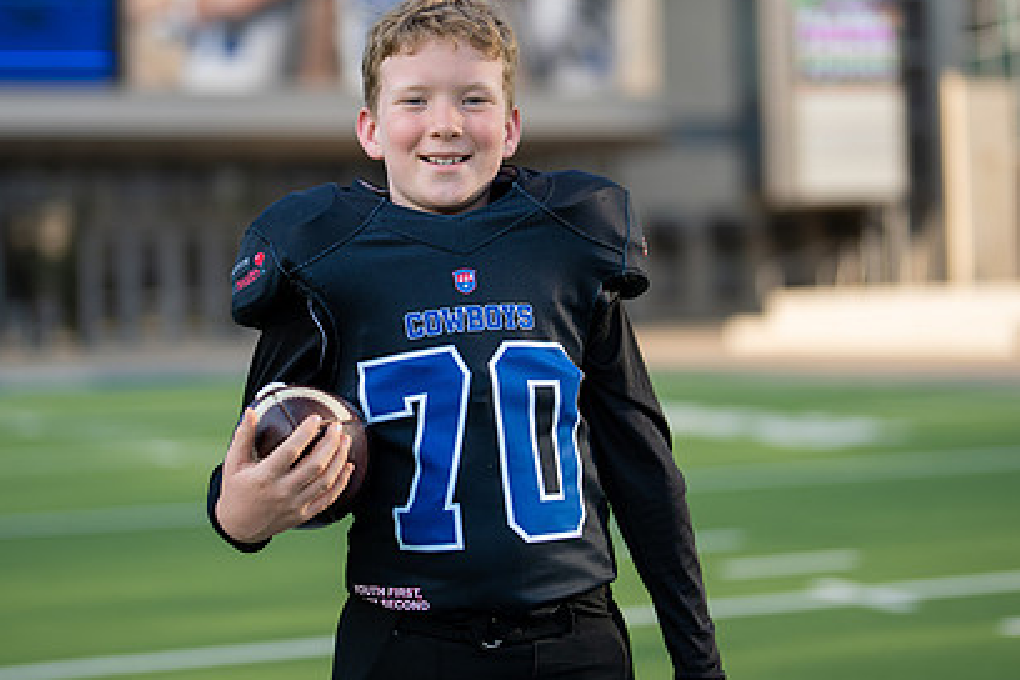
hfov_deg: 24.8
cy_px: 264
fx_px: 2323
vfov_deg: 16.6
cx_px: 462
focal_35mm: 82
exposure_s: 1/3200
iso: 100
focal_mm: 50
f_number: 1.2
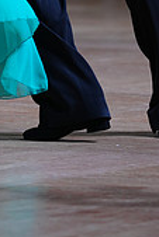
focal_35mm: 575
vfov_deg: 3.6
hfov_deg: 2.4
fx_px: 3801
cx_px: 18
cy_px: -167
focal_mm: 168
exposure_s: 1/500
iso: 500
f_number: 2.8
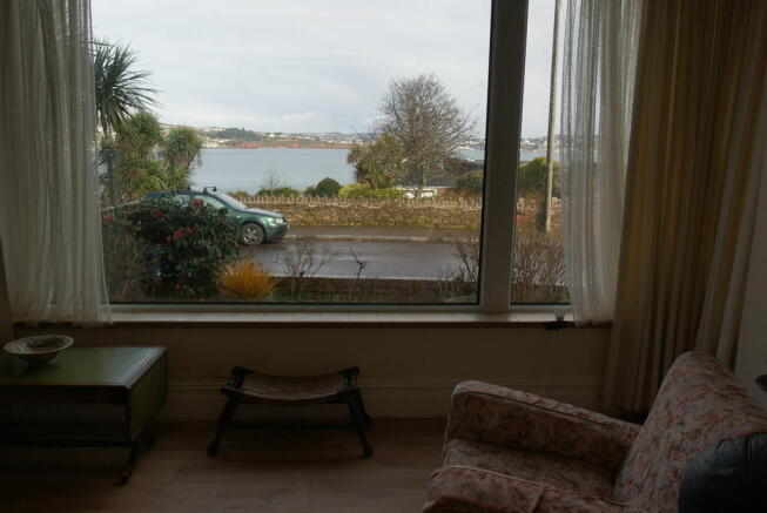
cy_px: 256
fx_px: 576
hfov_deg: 67.3
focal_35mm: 27
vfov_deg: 48.0
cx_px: 384
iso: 100
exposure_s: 1/80
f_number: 10
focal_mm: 18
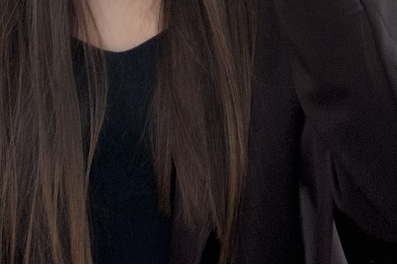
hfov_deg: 15.3
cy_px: -219
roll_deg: -1.9
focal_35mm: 134
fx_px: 1477
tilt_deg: -2.5
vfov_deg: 9.7
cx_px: 161
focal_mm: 6.76
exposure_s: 1/1715
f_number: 1.78
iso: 80
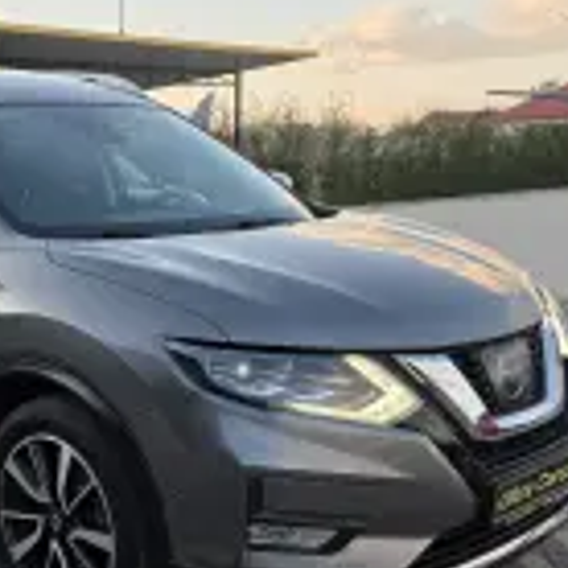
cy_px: 432
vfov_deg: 31.6
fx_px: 984
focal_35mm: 53
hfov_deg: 31.4
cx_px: 119
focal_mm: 6.25
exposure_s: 1/180
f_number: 1.7
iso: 32
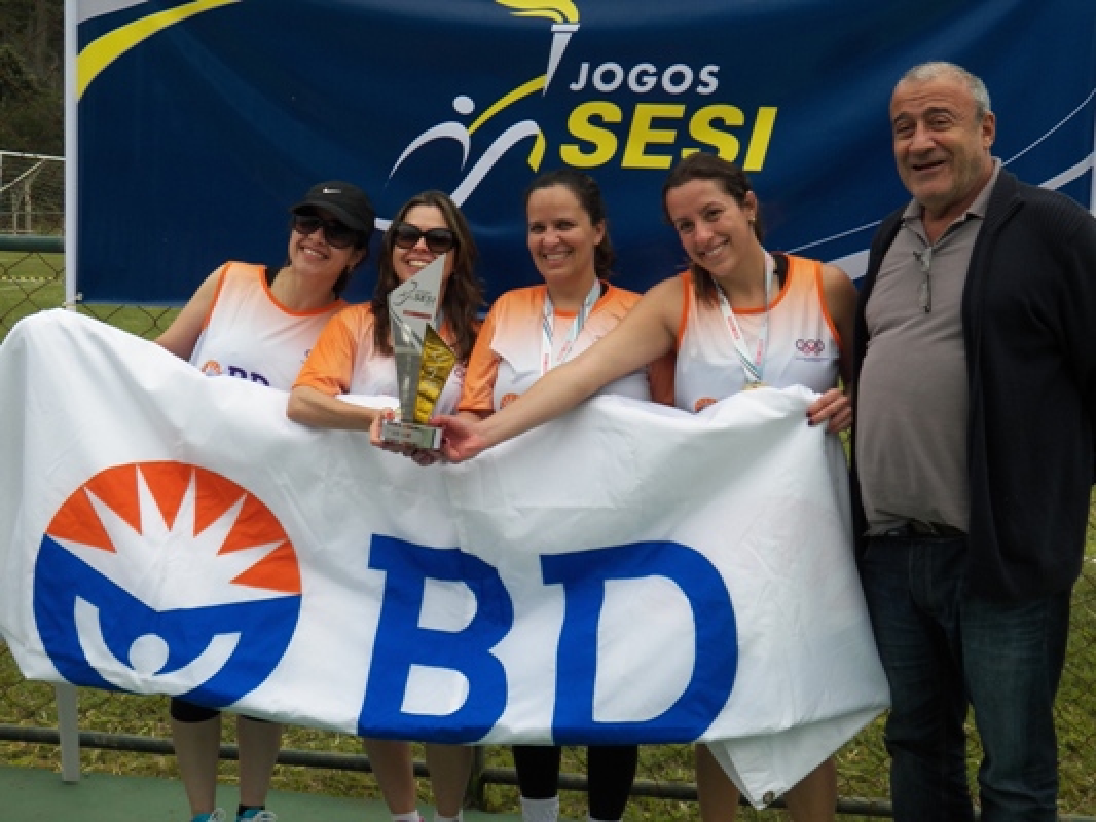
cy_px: 411
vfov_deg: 29.1
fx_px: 1583
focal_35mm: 50
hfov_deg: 38.2
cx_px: 548
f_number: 3.2
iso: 125
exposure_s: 1/1000
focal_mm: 8.9
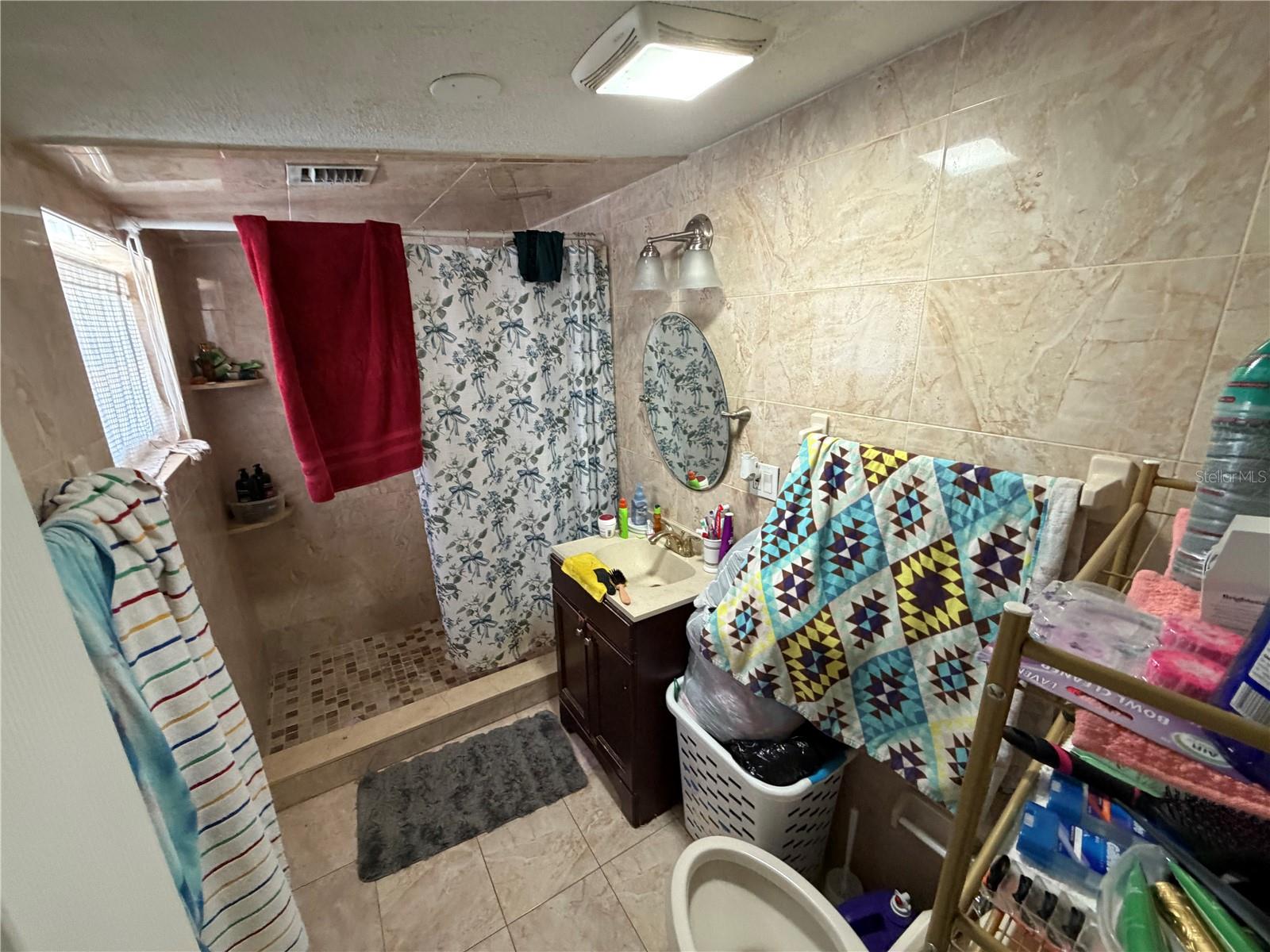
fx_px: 514
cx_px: 635
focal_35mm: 14
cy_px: 476
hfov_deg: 102.1
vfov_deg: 85.7
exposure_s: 1/60
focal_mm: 2.22
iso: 400
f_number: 2.2
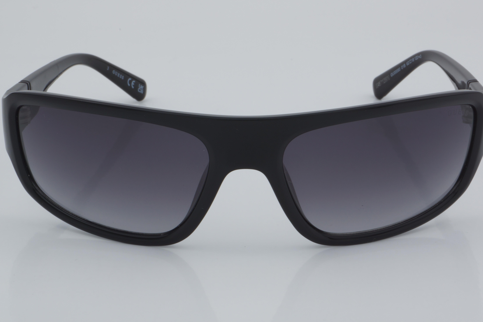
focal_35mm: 90
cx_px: 247
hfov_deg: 22.7
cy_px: 163
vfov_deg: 15.3
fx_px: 1201
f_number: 32
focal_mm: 55
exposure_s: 1/4
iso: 100
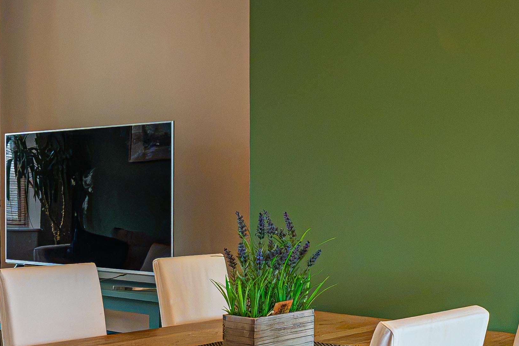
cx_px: 110
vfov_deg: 22.6
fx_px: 865
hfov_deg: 32.6
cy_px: 221
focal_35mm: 60
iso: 4000
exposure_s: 1/100
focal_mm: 14
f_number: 6.3
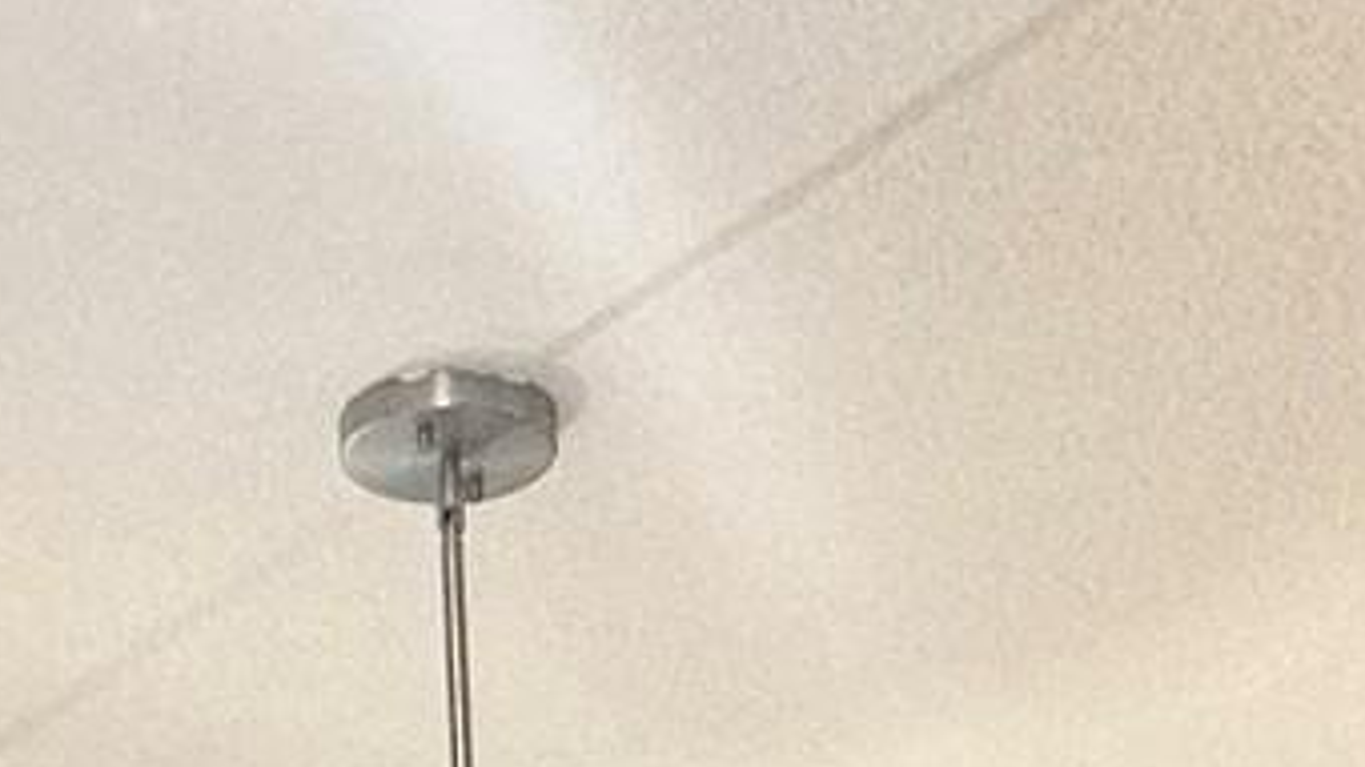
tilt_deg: -1.7
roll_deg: +1.3
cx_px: 385
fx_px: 3329
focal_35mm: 92
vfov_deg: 10.5
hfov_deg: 23.0
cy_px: 2072
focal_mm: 2.22
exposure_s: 1/120
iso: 125
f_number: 2.2
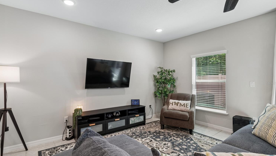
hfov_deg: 95.9
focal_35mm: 17
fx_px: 124
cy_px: 83
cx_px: 134
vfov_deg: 63.9
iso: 100
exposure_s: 1/8
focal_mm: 10
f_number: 7.1
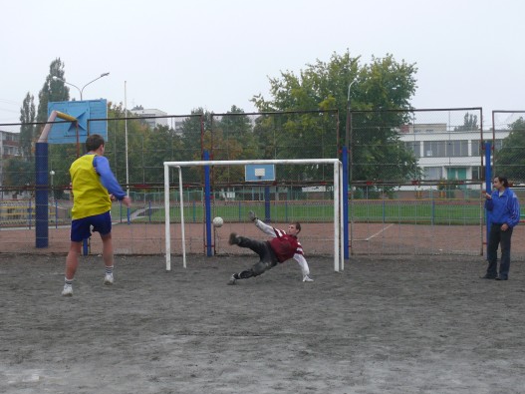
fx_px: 773
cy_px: 216
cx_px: 239
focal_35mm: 51
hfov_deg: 37.5
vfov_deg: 28.5
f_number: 2.8
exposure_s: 1/200
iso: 200
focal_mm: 8.4
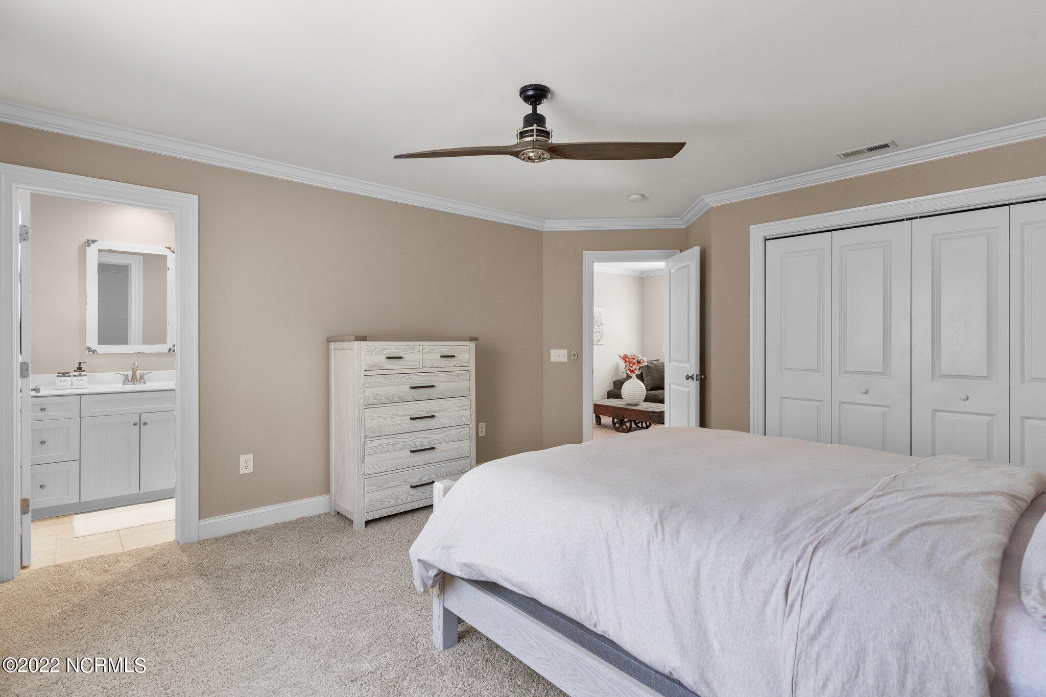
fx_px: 494
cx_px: 523
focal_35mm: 17
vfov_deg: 70.4
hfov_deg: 93.3
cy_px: 348
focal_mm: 17
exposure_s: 1/25
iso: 640
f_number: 6.3
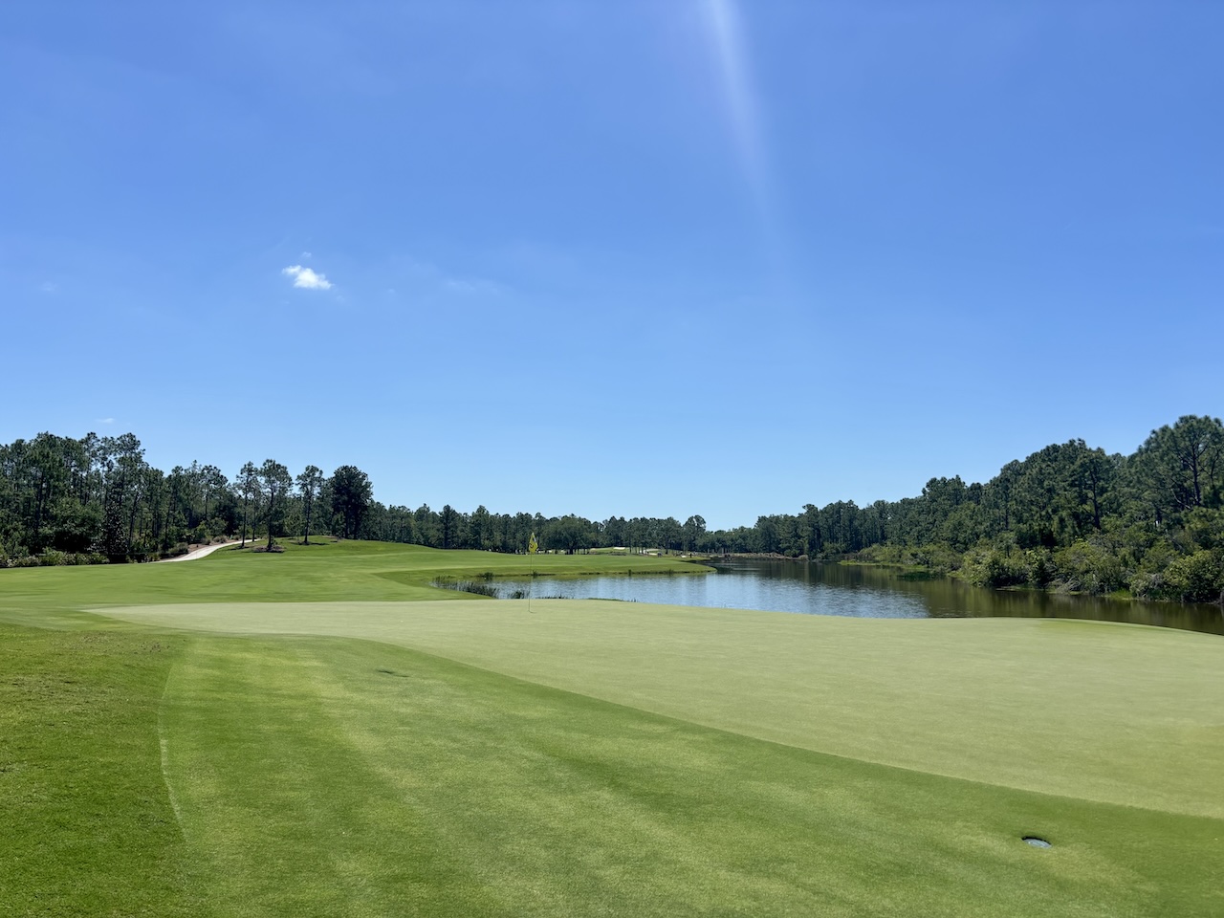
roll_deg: -0.2
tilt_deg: +6.0
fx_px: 919
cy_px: 459
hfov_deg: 67.3
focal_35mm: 26
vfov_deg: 53.1
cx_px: 612
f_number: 1.6
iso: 50
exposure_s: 1/4854
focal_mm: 5.96
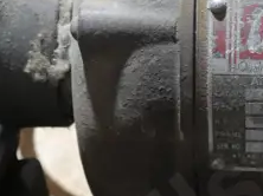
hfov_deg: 12.2
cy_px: 116
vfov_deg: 9.4
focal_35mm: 157
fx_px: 1192
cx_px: 334
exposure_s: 1/60
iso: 800
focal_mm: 17
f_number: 4
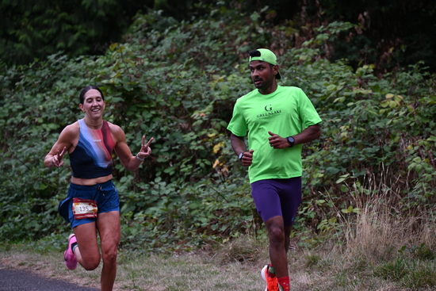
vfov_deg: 6.9
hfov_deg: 10.3
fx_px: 2423
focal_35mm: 200
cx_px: 218
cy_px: 146
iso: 560
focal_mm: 200
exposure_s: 1/250
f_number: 6.3
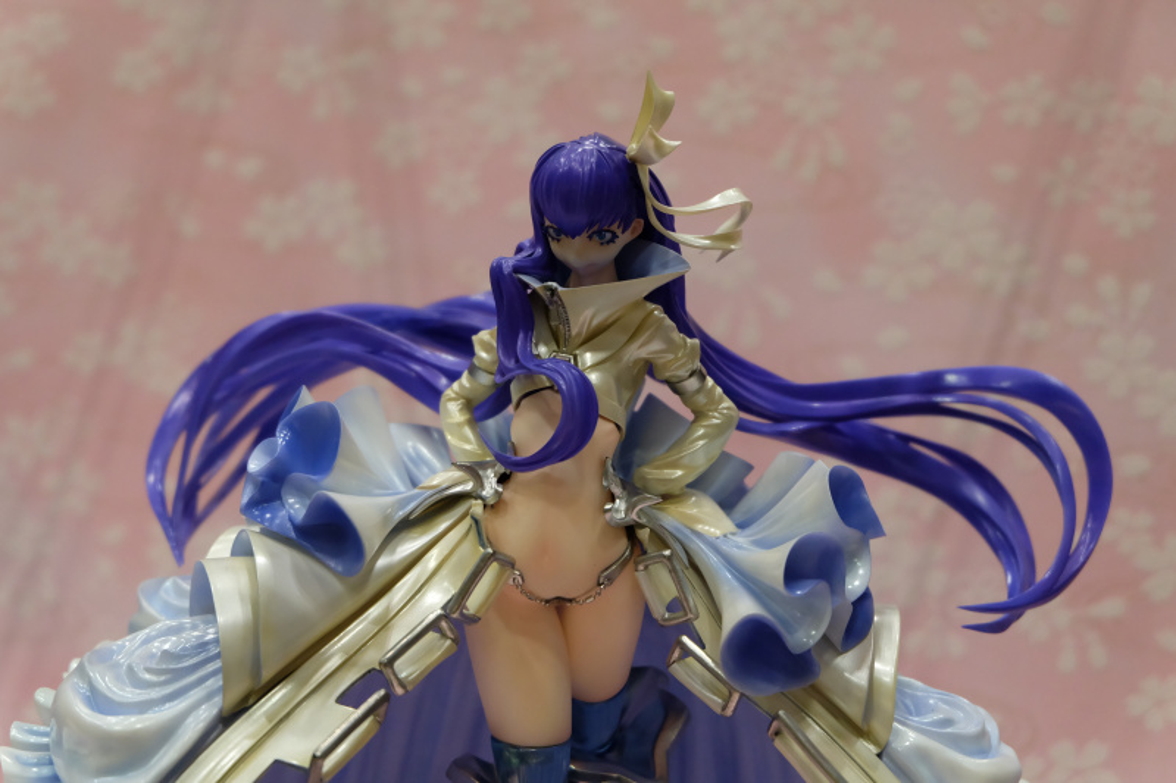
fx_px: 2449
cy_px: 392
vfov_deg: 18.2
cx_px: 588
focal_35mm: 75
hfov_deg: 27.0
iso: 3200
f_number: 5.6
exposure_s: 1/105
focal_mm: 50
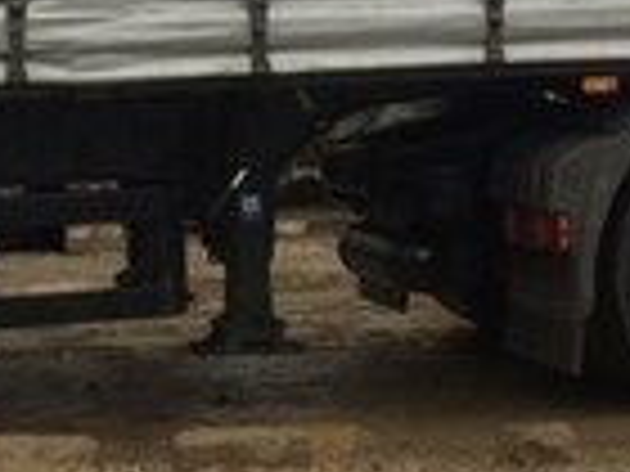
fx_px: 2493
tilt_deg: +1.6
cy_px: -106
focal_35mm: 137
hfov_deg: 14.4
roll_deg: +0.6
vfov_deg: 10.6
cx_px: 414
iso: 32
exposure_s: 1/838
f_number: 2.2
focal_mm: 4.15
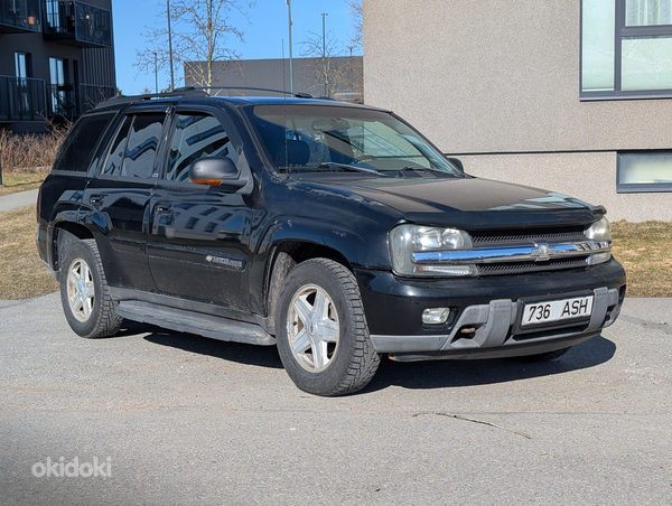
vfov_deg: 29.8
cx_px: 336
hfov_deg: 38.9
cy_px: 253
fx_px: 953
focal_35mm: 49
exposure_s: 1/1233
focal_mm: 6.9
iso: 21
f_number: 1.68
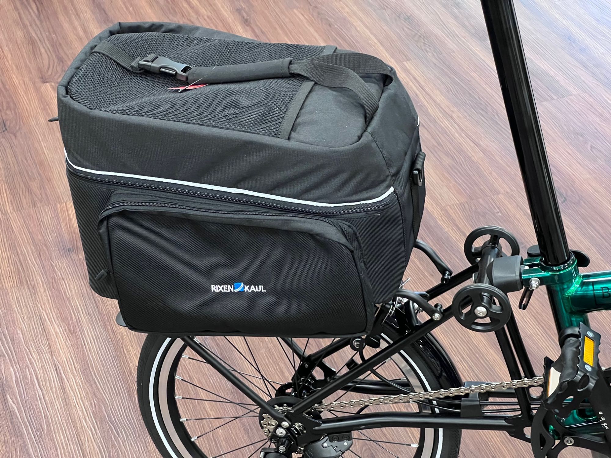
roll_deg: +1.6
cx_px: 306
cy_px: 229
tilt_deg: -34.0
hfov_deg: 25.3
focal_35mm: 77
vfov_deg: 19.1
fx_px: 1359
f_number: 2.8
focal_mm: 9
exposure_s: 1/50
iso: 640
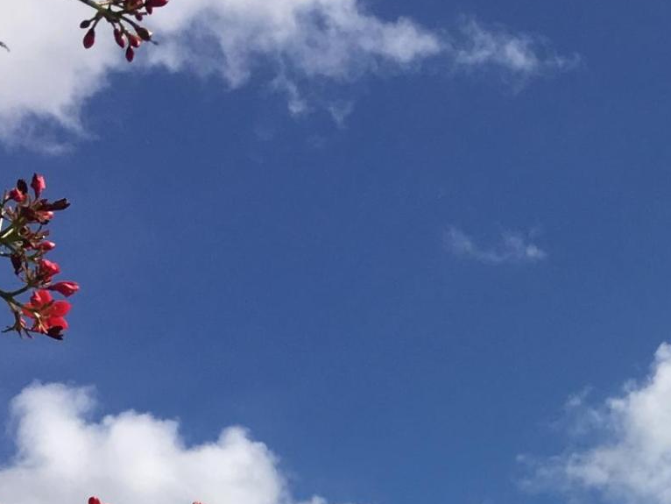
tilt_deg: +8.7
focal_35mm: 109
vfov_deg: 12.7
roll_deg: +3.4
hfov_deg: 17.2
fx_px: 2114
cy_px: 808
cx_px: 820
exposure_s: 1/3663
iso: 25
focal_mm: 4.15
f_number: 2.2
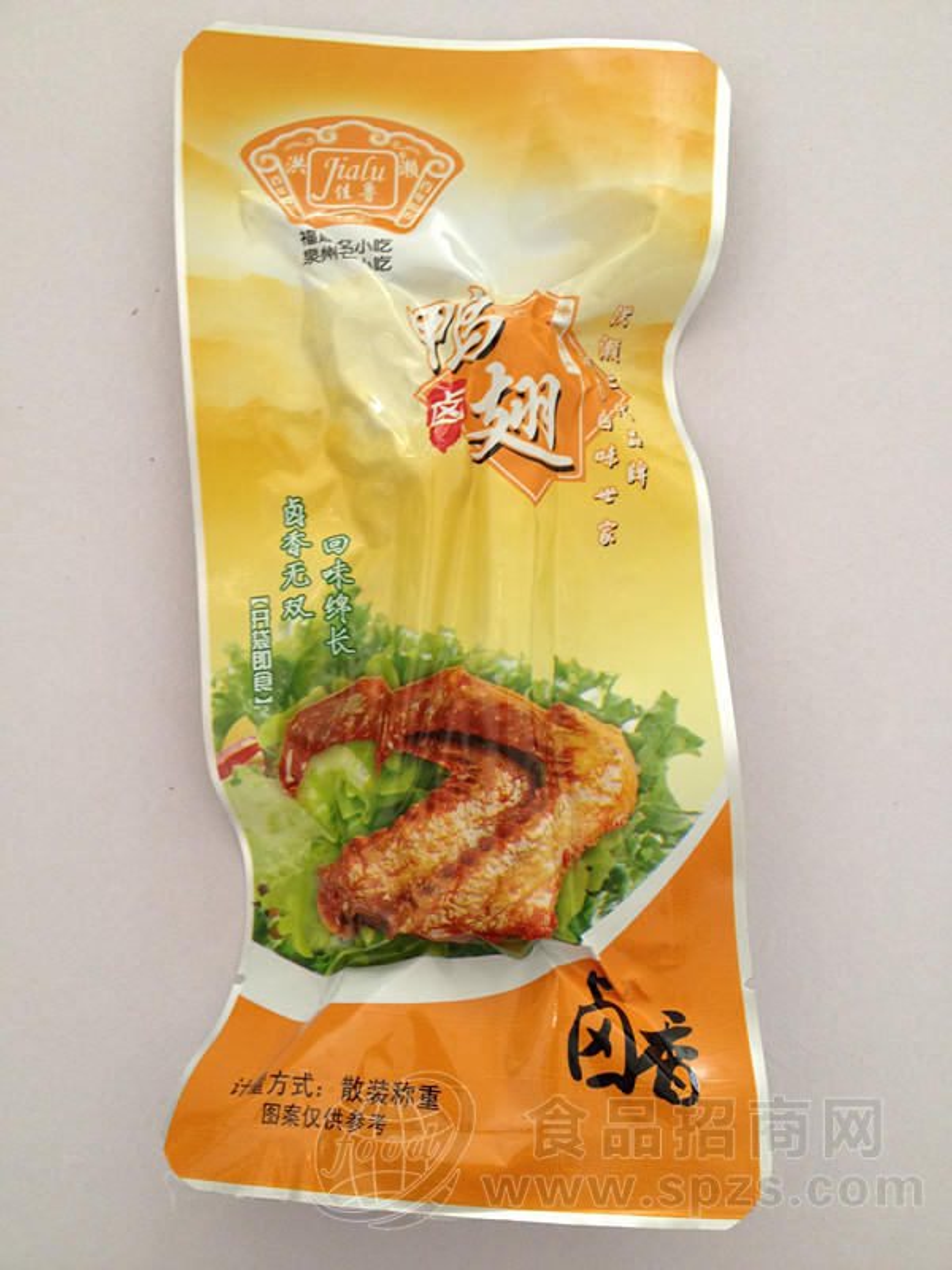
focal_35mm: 35
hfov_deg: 40.7
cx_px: 476
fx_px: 1283
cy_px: 635
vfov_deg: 52.6
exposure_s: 1/20
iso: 125
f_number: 2.4
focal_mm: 4.28
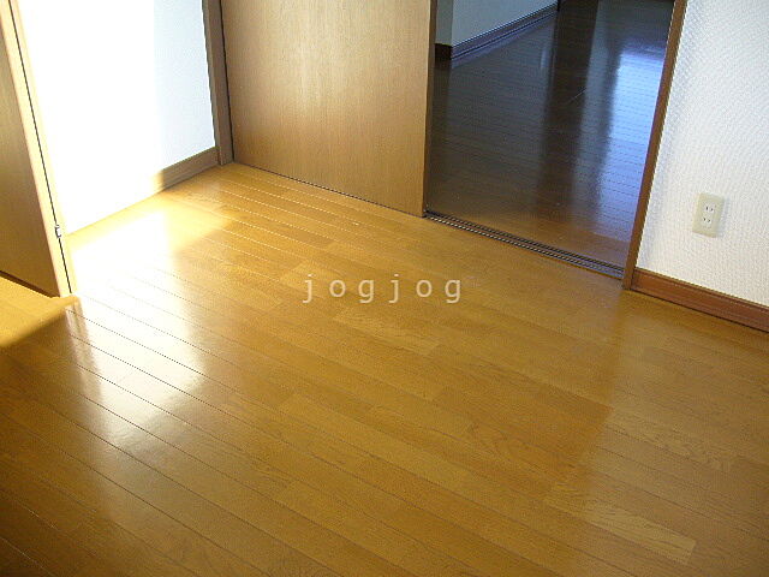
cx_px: 384
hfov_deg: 52.6
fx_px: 778
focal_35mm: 35
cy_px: 288
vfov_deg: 40.7
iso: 80
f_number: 2.8
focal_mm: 5.8
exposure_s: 1/80
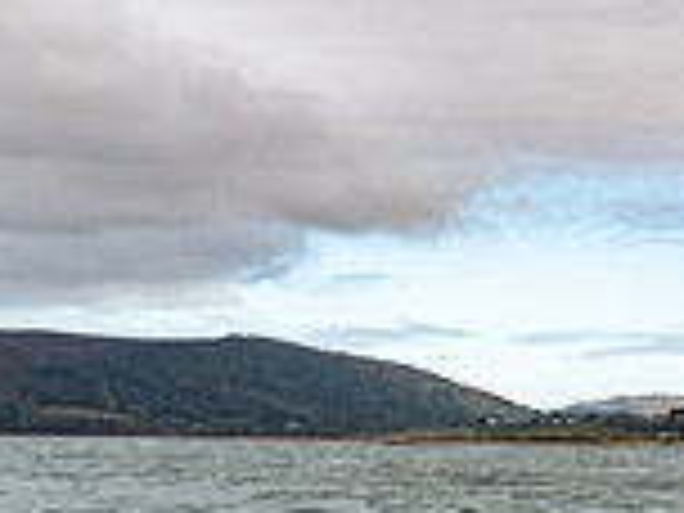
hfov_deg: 22.1
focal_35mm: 88
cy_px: 686
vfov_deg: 15.8
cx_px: 472
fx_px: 1739
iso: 250
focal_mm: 24
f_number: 5.6
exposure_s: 1/2000
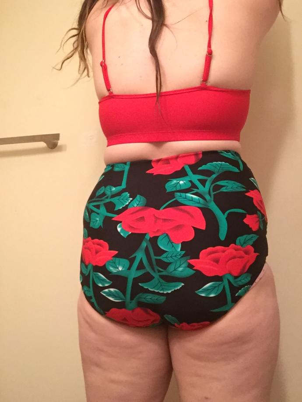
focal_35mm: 31
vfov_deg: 58.4
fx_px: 361
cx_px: 151
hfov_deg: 45.4
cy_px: 201
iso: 320
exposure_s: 1/17
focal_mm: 2.65
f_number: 2.2
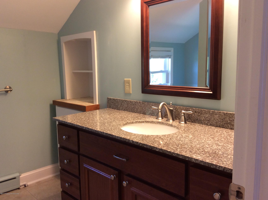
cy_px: 100
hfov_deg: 56.9
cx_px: 134
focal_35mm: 32
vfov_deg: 44.1
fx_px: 247
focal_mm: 3.3
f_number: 2.4
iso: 50
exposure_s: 1/24
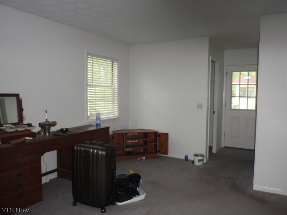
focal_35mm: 28
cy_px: 108
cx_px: 144
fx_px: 232
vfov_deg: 49.7
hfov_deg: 63.4
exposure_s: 1/30
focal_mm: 5
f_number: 3.2
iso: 200
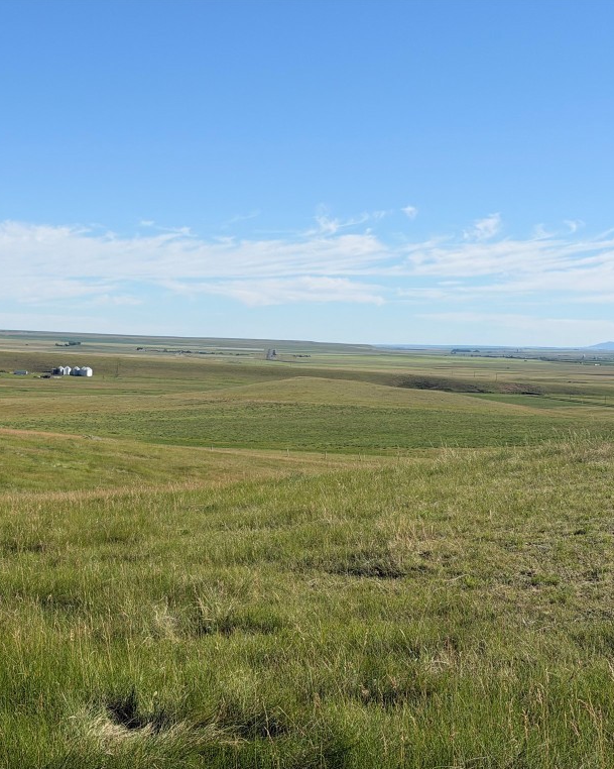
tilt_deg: -2.8
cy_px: 386
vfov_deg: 30.0
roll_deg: -1.8
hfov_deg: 23.8
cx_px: 118
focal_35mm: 63
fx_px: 1432
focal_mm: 6.76
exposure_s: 1/7143
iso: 64
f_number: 1.78
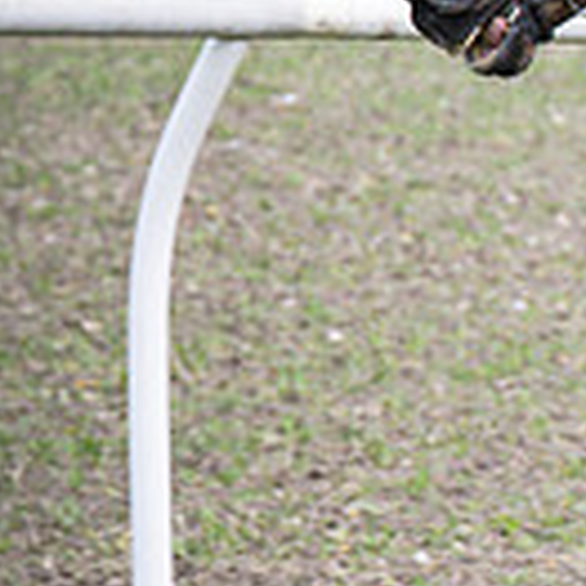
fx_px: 17735
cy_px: 220
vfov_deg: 1.9
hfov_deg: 1.9
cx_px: 985
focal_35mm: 926
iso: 200
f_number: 4
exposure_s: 1/640
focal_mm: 102
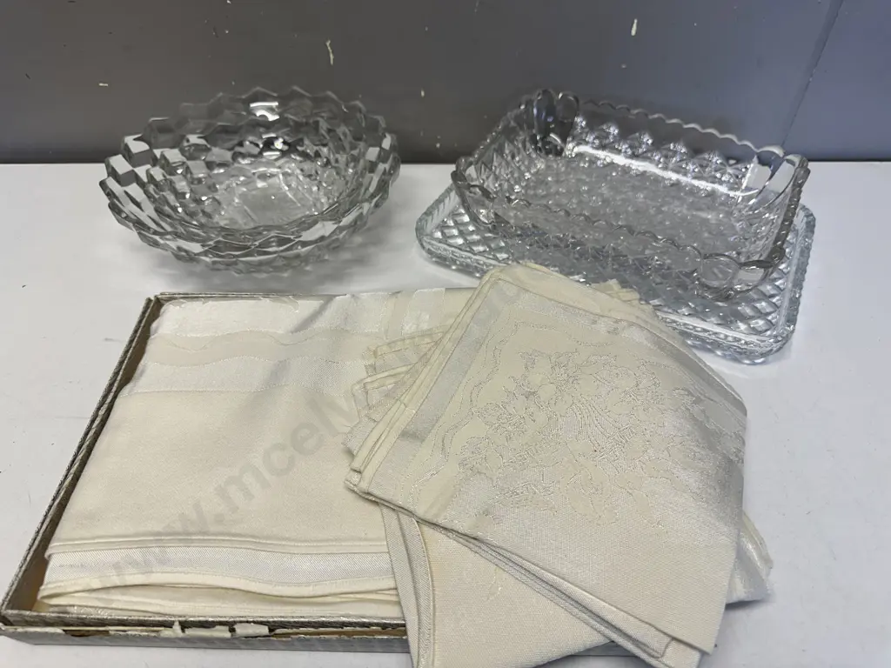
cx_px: 446
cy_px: 334
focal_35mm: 24
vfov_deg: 56.8
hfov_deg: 71.6
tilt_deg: -45.2
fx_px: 618
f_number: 1.78
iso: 50
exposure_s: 1/100
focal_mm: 6.86
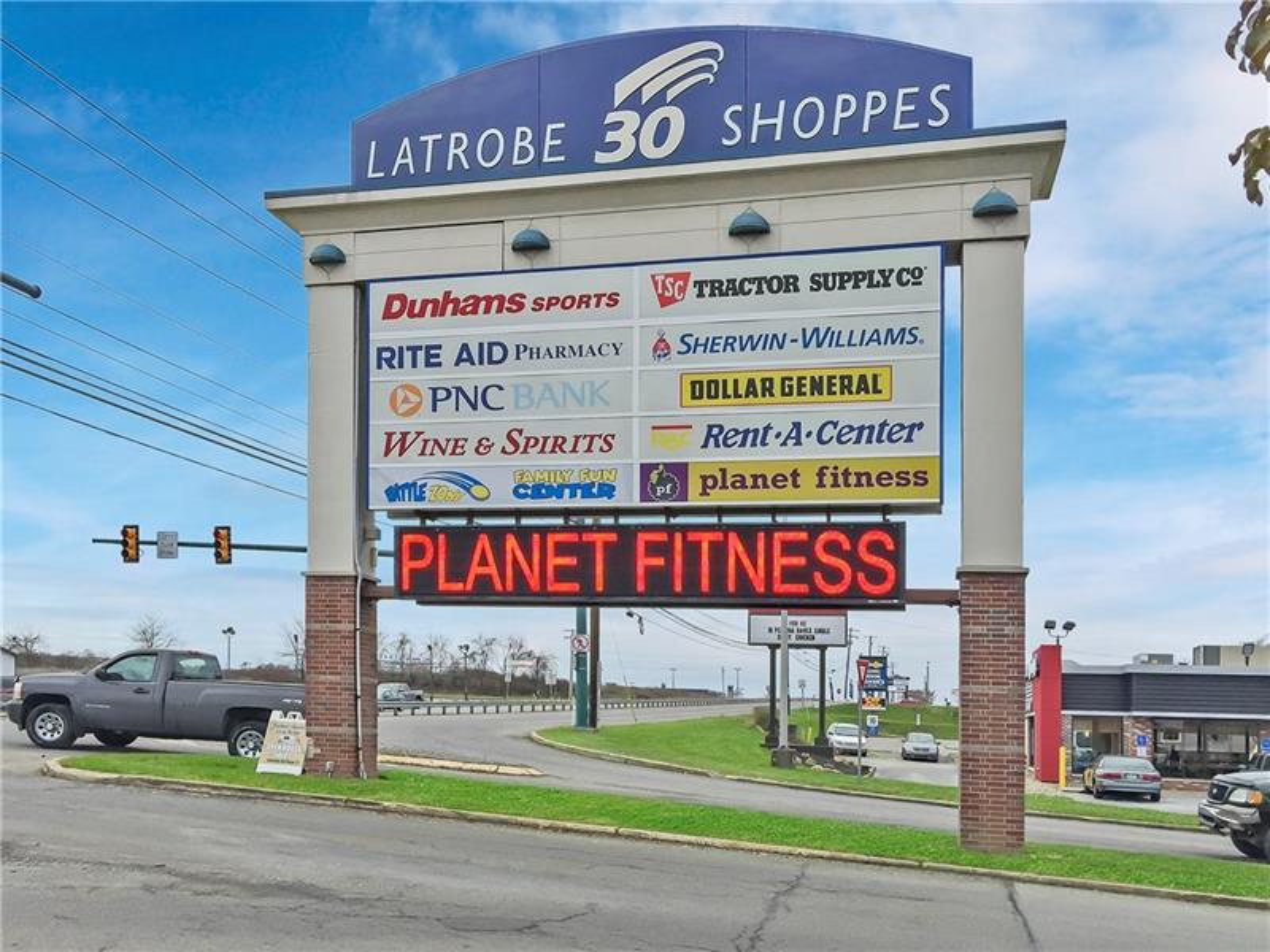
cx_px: 635
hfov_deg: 61.7
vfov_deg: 48.2
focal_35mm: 29
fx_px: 1064
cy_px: 476
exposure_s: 1/1500
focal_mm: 4.15
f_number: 2.2
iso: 32
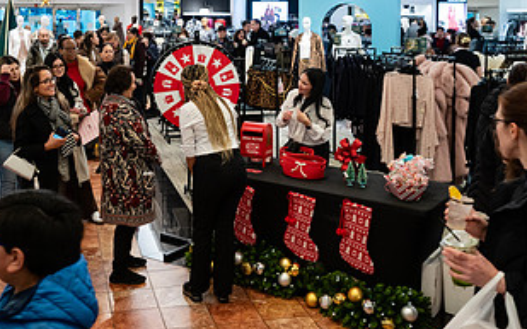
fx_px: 661
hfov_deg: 43.3
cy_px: 40
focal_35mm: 46
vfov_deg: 27.1
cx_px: 210
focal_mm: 24
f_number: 3.2
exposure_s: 1/200
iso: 1000
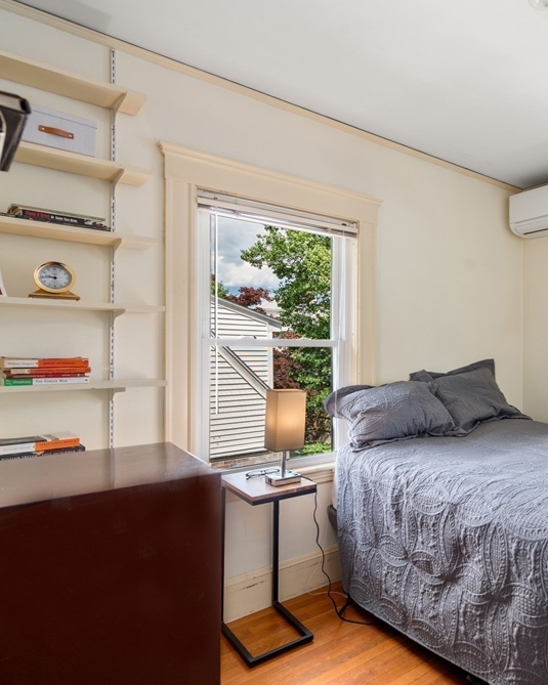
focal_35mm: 23
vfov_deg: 72.6
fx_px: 466
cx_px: 516
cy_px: 348
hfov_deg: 51.8
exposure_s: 1/10
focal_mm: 16
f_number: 7.1
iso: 400
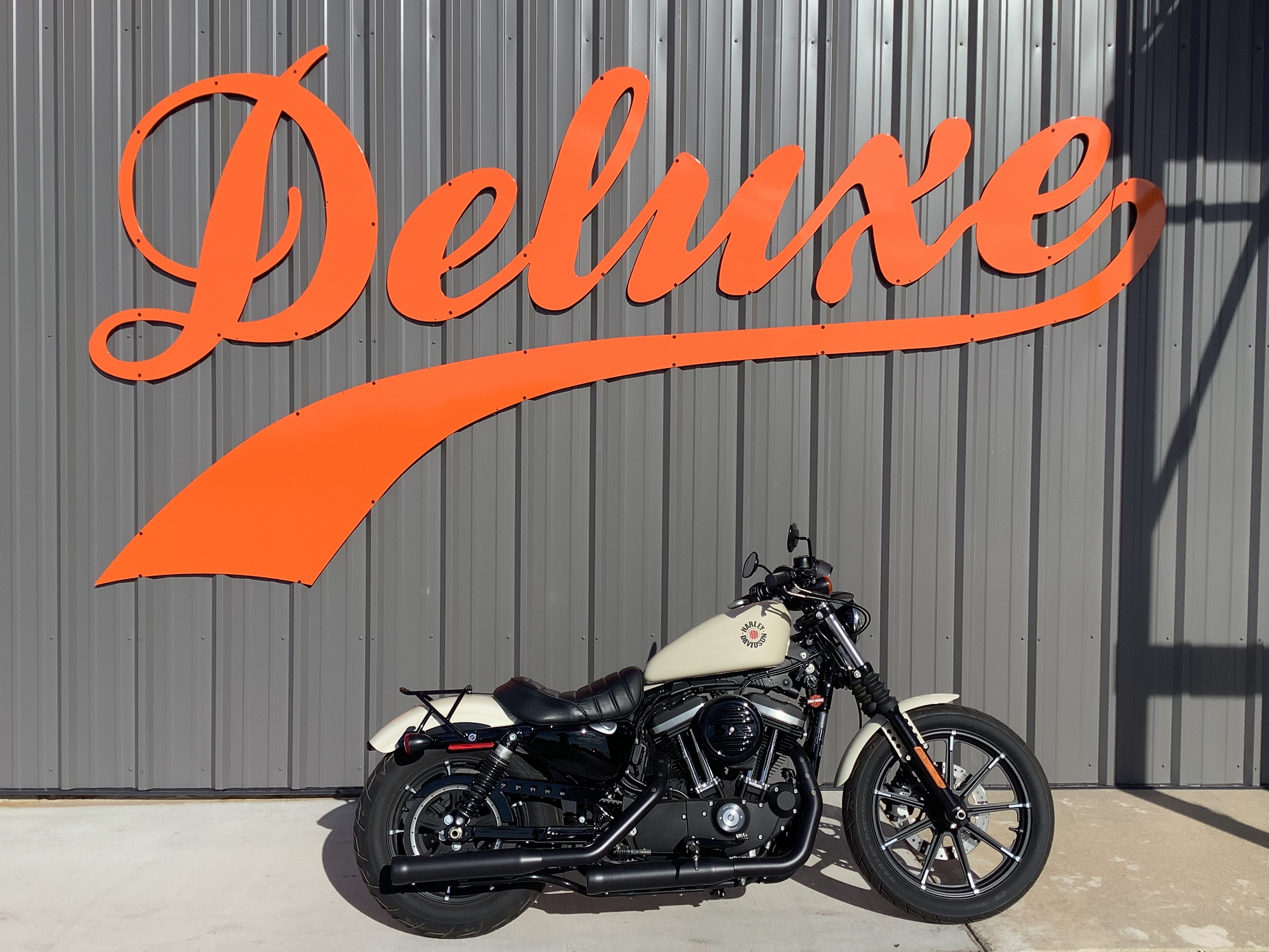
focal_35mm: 33
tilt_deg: -4.1
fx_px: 1210
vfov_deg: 42.9
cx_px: 627
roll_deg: -1.7
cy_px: 484
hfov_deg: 55.3
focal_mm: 3.3
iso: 25
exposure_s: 1/1664
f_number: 2.4
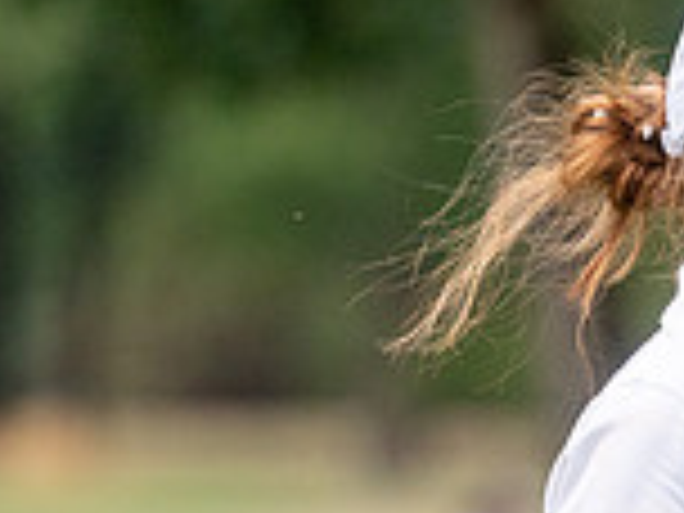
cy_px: 742
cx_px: 1184
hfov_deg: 1.2
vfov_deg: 0.9
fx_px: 32603
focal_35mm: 1650
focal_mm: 300
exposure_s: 1/4000
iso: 500
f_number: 4
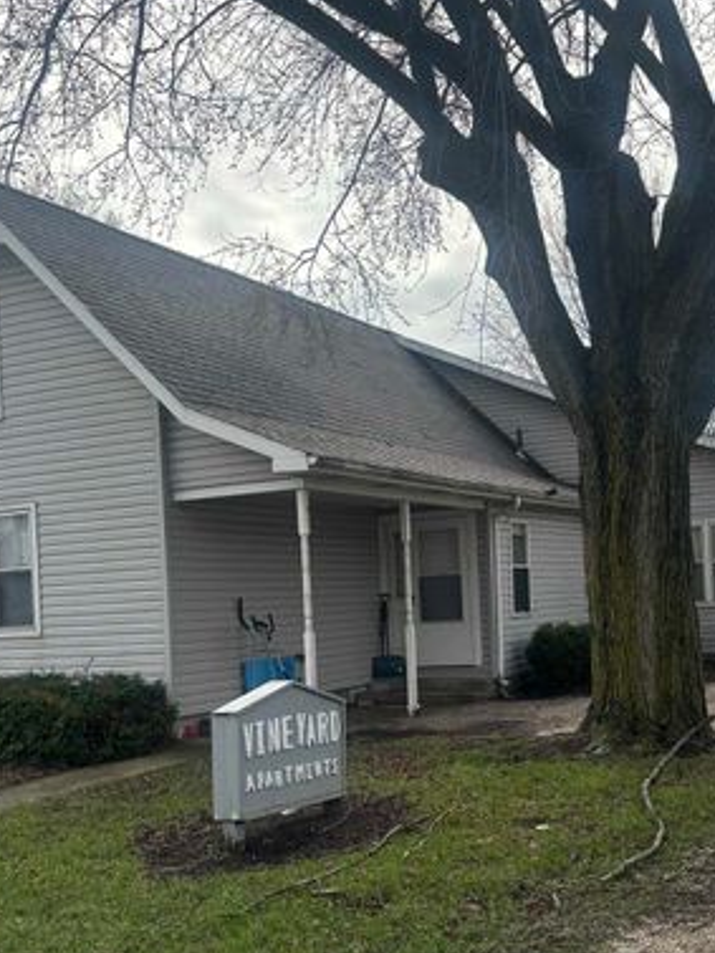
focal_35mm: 46
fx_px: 1266
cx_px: 432
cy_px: 570
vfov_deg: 41.0
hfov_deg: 31.4
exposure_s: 1/3534
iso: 50
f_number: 1.6
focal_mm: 5.96
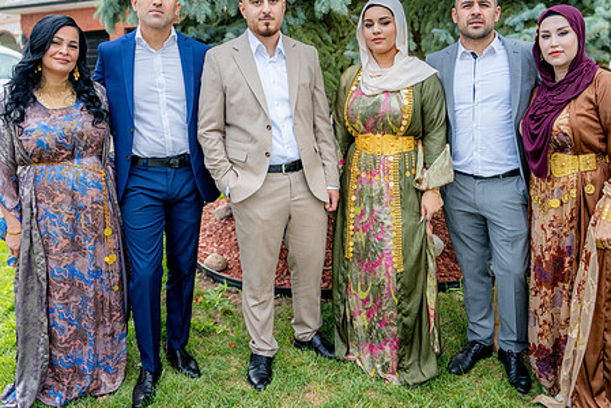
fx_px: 526
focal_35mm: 31
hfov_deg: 60.2
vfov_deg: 42.2
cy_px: 169
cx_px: 312
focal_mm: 24
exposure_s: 1/200
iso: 320
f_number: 7.1
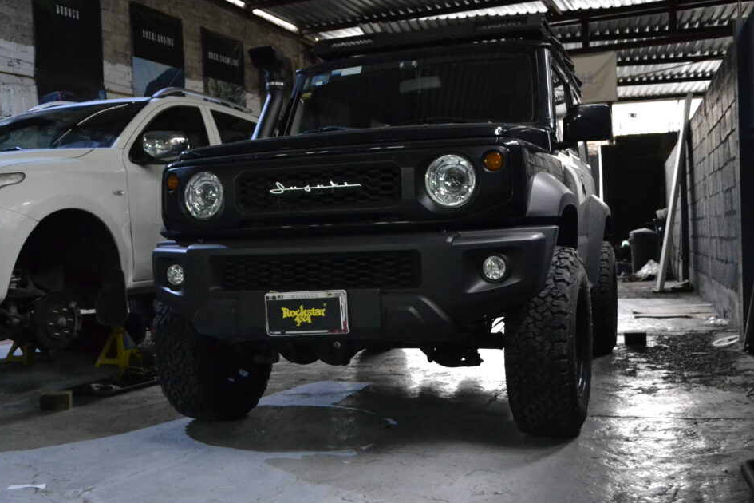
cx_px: 373
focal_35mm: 39
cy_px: 254
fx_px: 817
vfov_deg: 34.2
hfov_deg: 49.6
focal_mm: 24
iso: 3200
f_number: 4
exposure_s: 1/30
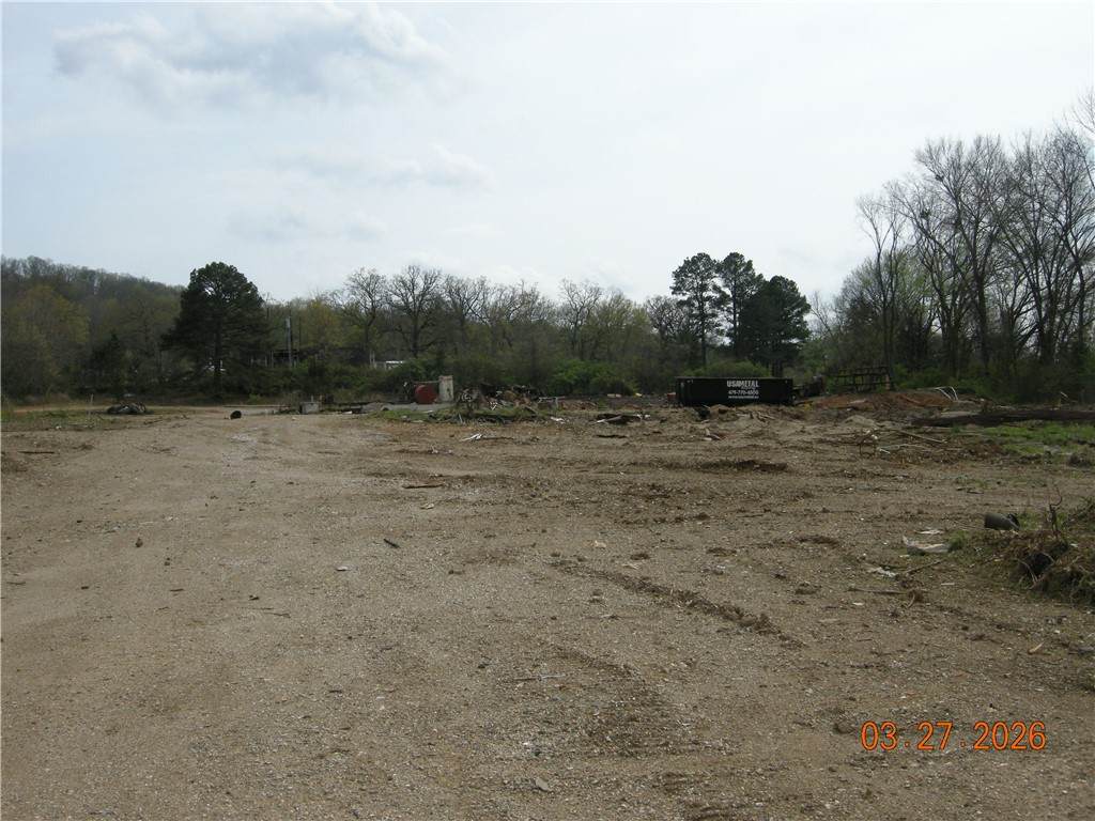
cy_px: 410
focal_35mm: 35
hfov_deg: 52.6
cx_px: 548
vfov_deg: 40.7
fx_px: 1107
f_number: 6.1
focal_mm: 7.5
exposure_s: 1/353
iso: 64
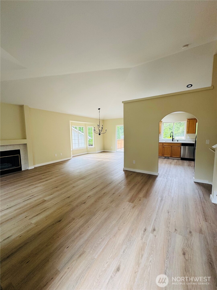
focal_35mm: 14
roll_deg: +1.0
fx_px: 117
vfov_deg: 102.1
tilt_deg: -5.6
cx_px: 108
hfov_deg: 85.7
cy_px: 145
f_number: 2.2
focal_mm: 2.22
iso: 100
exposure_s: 1/99
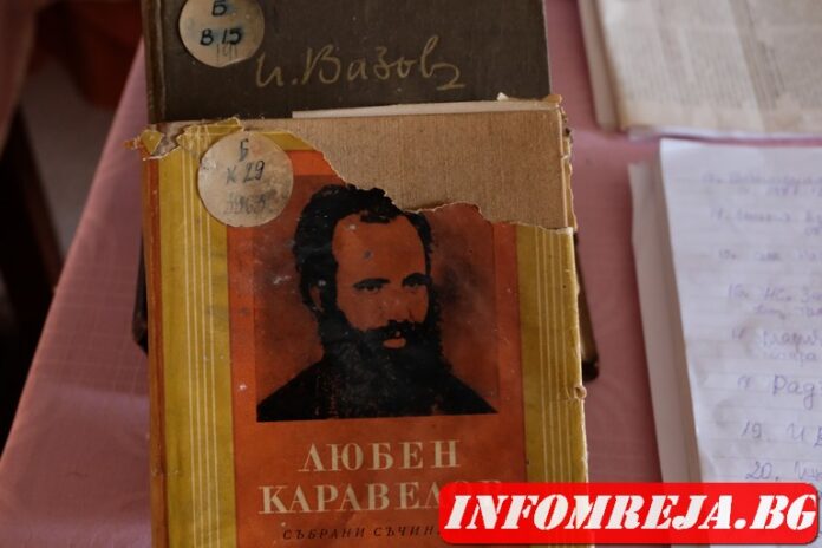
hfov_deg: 40.3
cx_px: 411
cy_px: 274
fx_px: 1119
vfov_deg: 27.5
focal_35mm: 49
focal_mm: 32.5
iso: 3200
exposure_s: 1/18
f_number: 5
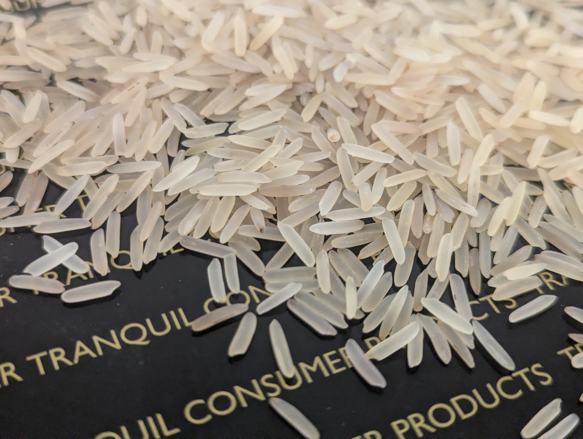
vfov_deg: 30.3
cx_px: 292
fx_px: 810
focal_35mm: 48
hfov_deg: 39.6
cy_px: 220
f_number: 1.85
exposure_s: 1/50
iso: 1740
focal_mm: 6.81
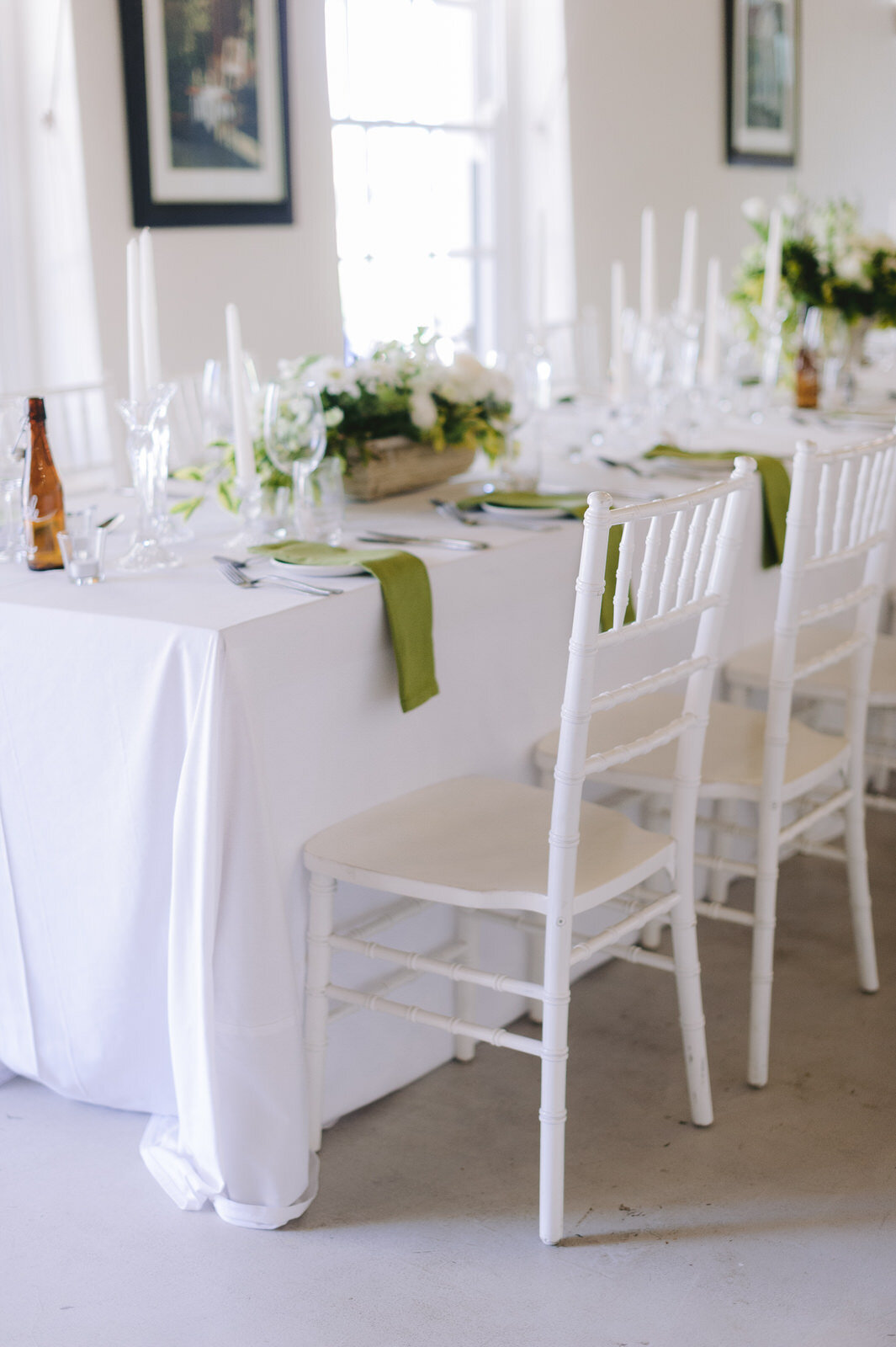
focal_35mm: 50
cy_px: 674
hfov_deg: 27.0
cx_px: 448
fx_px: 1869
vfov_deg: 39.6
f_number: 2
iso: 640
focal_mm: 50
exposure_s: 1/125
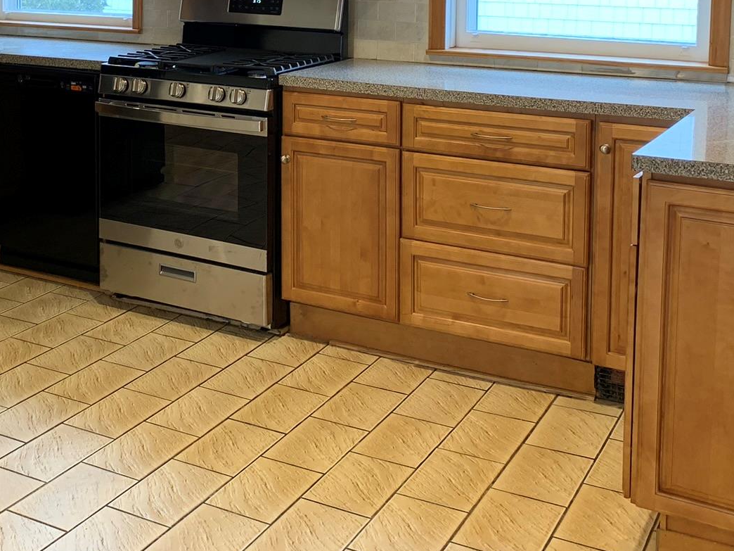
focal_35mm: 51
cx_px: 223
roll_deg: -0.4
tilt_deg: -3.8
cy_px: 27
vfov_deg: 27.3
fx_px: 1081
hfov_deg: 36.9
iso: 80
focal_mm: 4.25
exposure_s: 1/60
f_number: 1.8
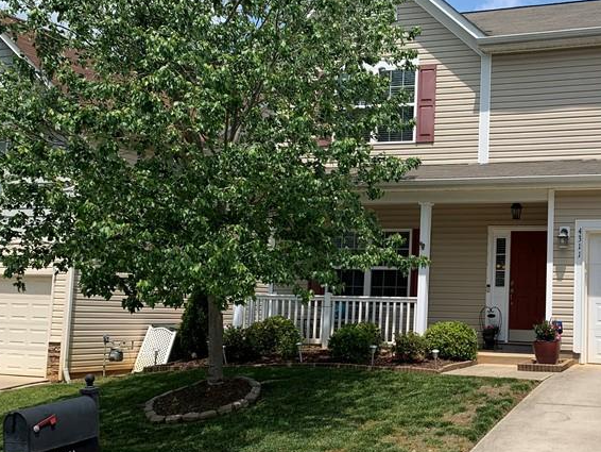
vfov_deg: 30.9
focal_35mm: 47
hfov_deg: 38.3
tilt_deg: +4.4
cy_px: 244
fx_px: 816
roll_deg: -2.4
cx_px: 511
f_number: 1.8
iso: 25
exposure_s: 1/2755
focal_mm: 4.25
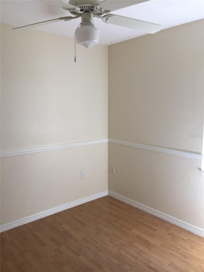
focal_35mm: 29
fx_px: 228
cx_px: 102
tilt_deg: -6.4
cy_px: 136
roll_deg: -0.2
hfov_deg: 48.2
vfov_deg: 61.7
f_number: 2.2
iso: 40
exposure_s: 1/60
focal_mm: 4.15
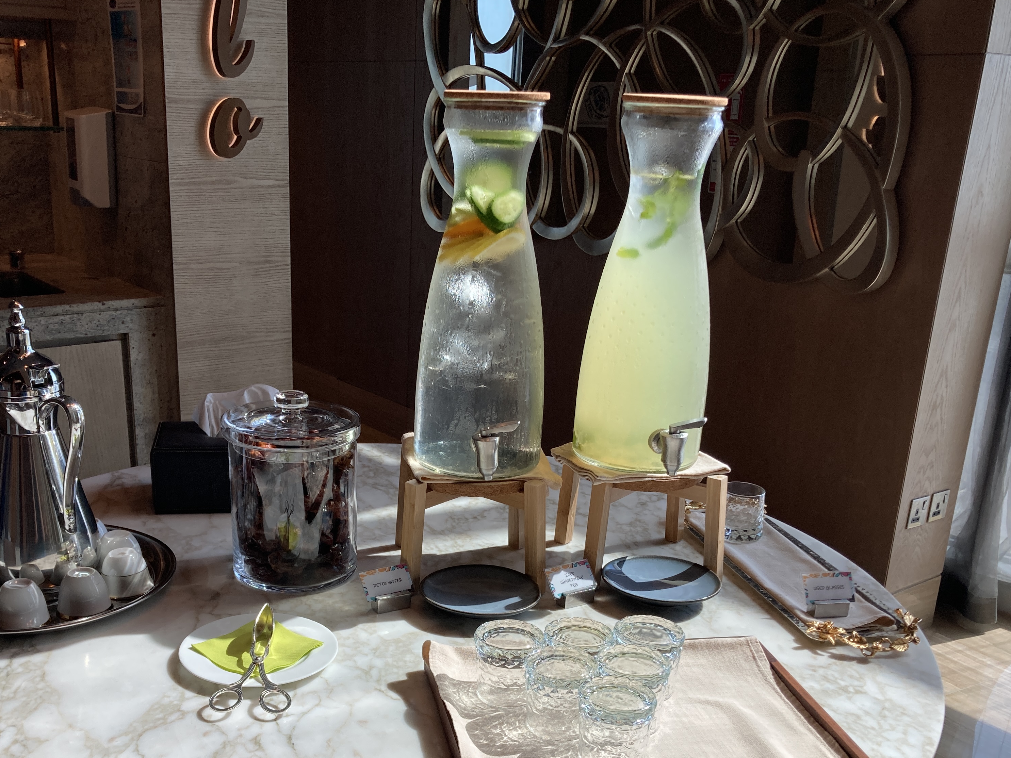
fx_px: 1110
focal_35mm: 38
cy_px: 510
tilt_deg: -19.6
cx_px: 433
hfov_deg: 48.8
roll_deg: -1.8
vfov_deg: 37.3
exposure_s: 1/171
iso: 20
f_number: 1.8
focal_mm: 3.99
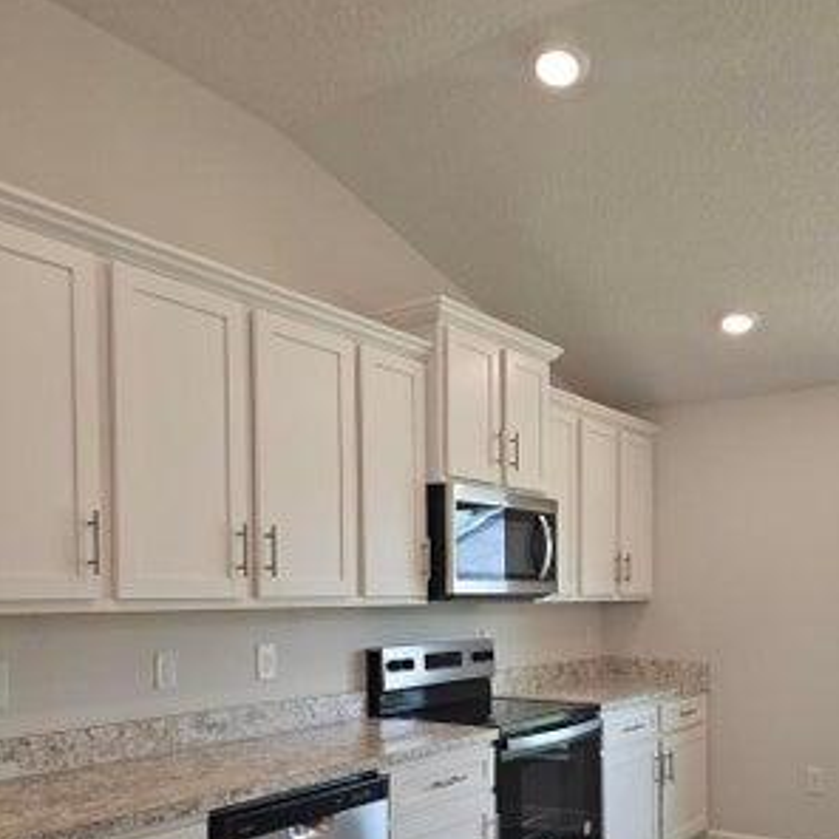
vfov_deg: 48.3
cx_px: 507
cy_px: 604
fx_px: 905
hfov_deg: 49.4
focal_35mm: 33
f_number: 1.7
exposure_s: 1/60
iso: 40
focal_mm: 6.3
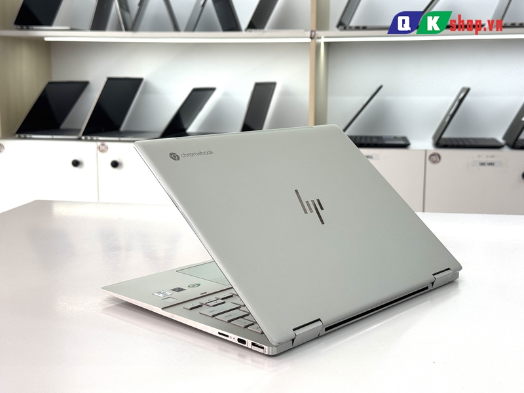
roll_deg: +0.7
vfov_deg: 30.3
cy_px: 196
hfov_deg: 39.7
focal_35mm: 48
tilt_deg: -8.9
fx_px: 727
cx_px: 262
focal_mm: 6.76
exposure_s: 1/238
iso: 64
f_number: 1.78
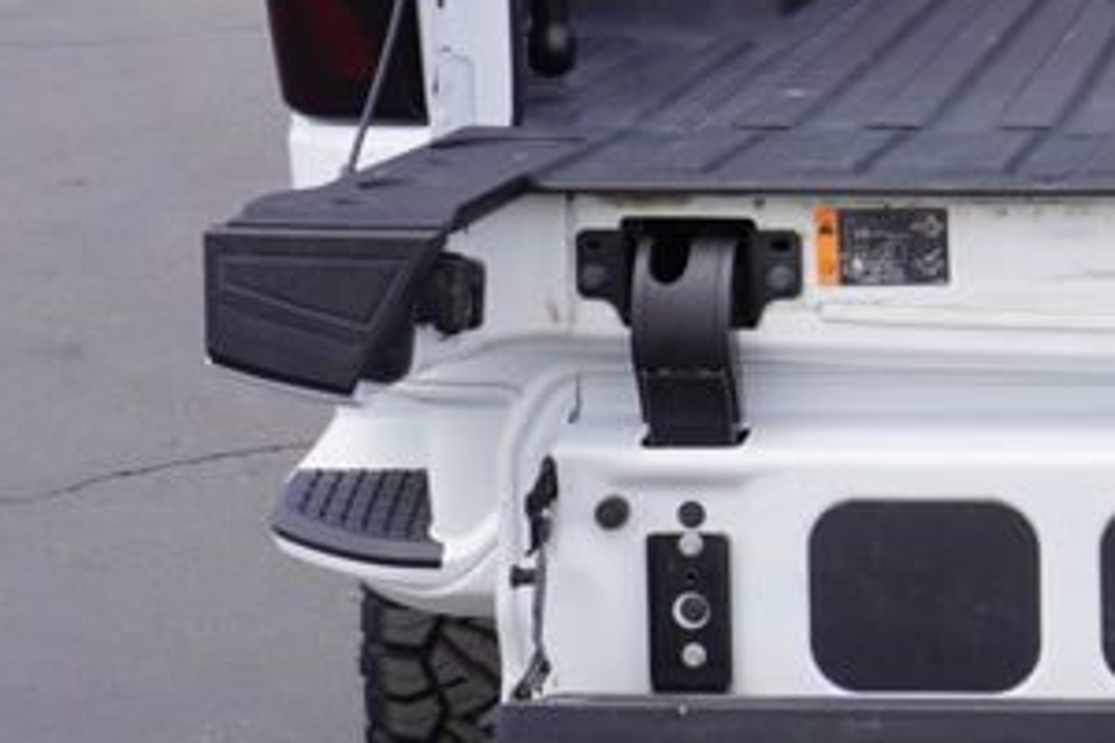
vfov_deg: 12.6
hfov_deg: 18.2
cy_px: 89
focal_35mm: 108
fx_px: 3336
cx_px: 1271
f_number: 9
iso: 100
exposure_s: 1/125
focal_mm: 21
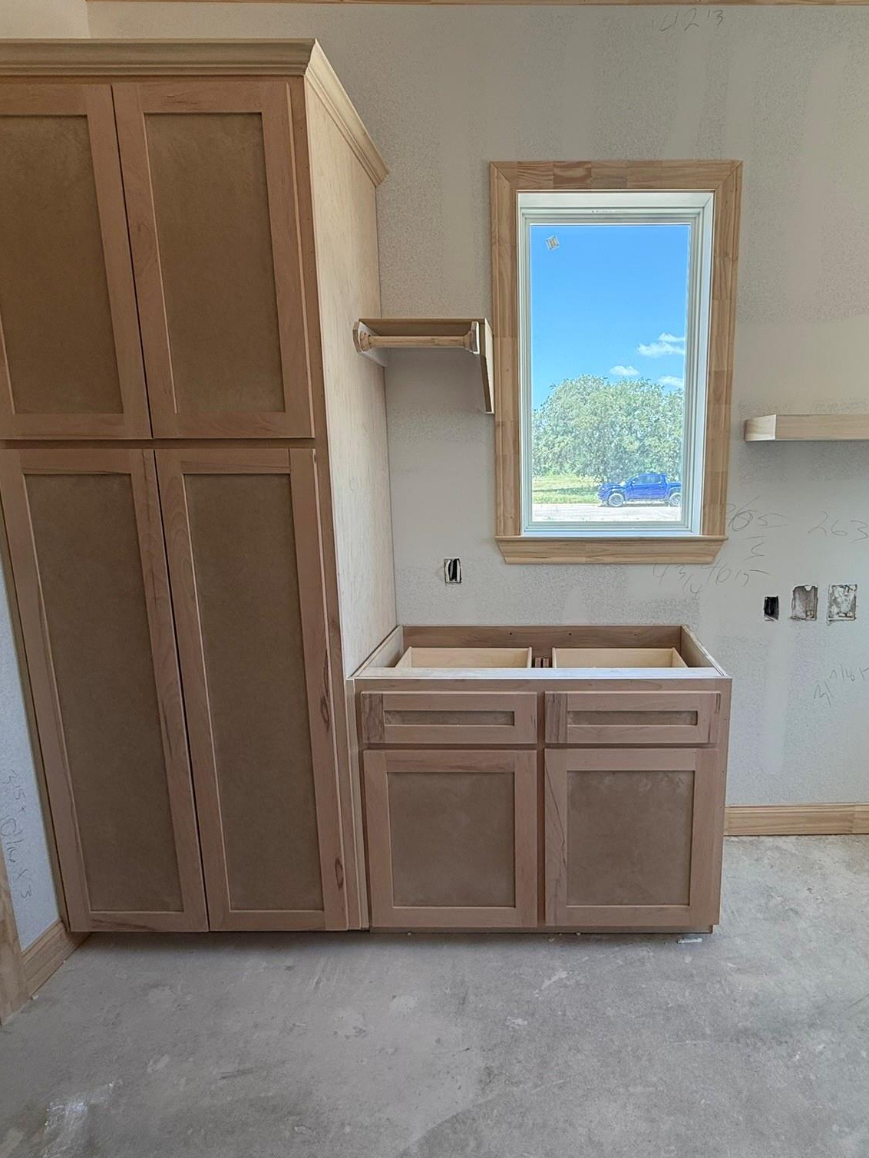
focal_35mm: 19
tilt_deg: -10.0
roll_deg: +0.4
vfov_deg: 84.7
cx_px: 554
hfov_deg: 67.4
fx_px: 636
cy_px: 575
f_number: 2.2
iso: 64
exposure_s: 1/99
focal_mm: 2.22
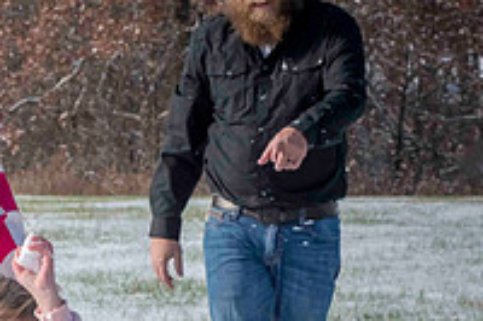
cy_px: 448
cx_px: -34
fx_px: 3110
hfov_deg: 8.8
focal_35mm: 232
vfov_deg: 5.9
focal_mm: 80
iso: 640
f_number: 14
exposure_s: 1/1000
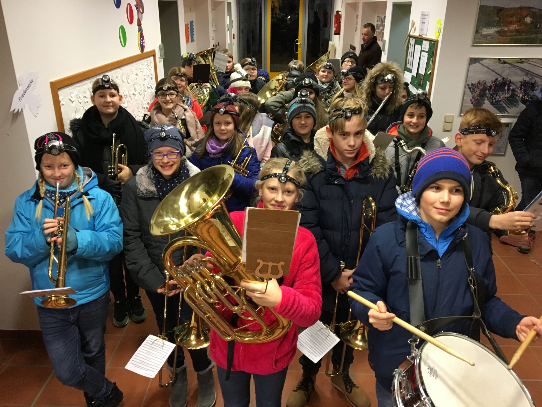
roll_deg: -1.2
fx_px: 454
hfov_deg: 61.7
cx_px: 271
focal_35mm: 29
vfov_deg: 48.2
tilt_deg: -24.0
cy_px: 204
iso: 250
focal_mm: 4.15
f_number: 2.2
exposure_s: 1/33
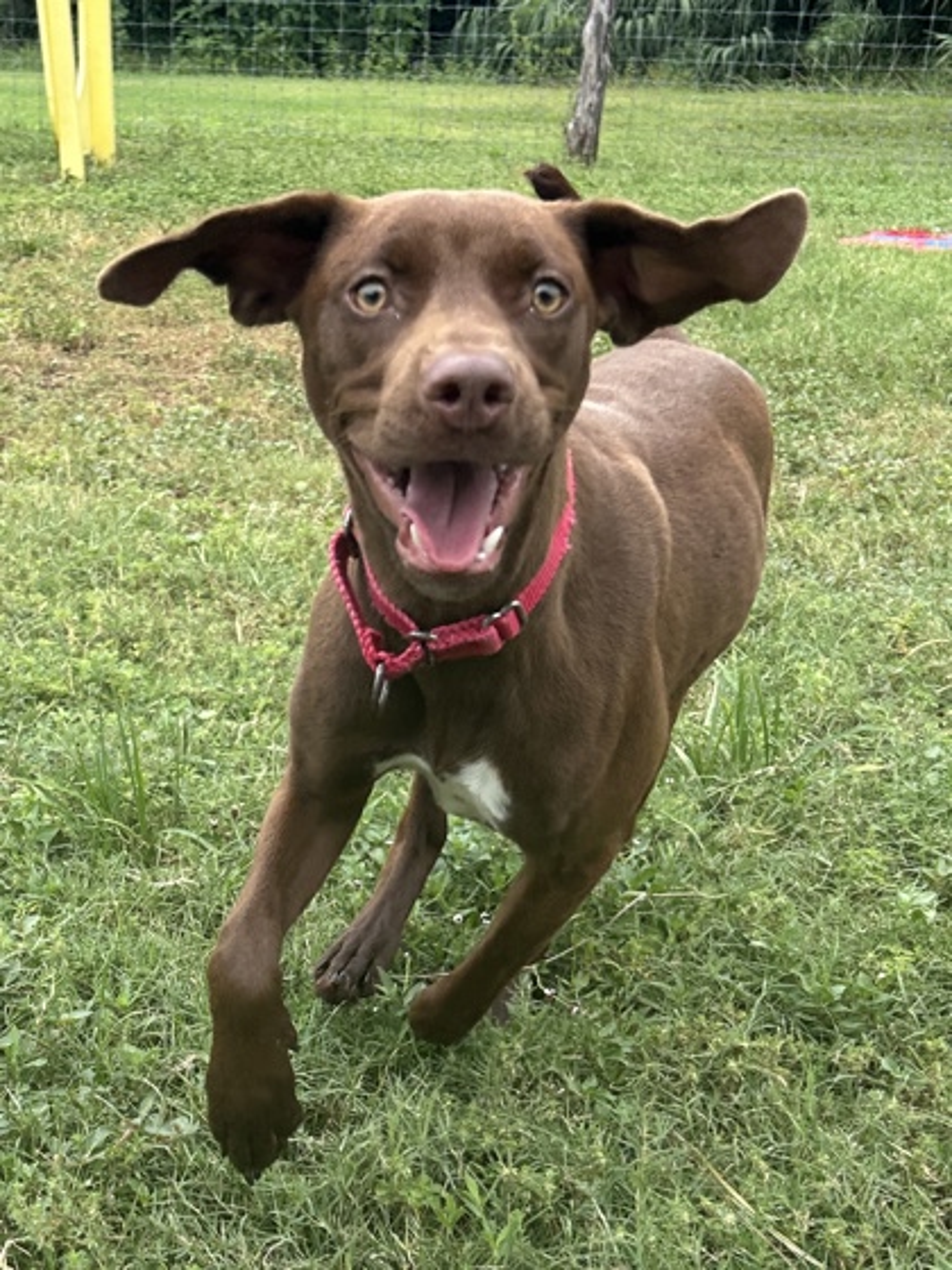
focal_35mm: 26
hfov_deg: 53.1
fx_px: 953
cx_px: 476
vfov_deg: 67.3
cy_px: 635
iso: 50
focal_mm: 5.7
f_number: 1.5
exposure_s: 1/1252
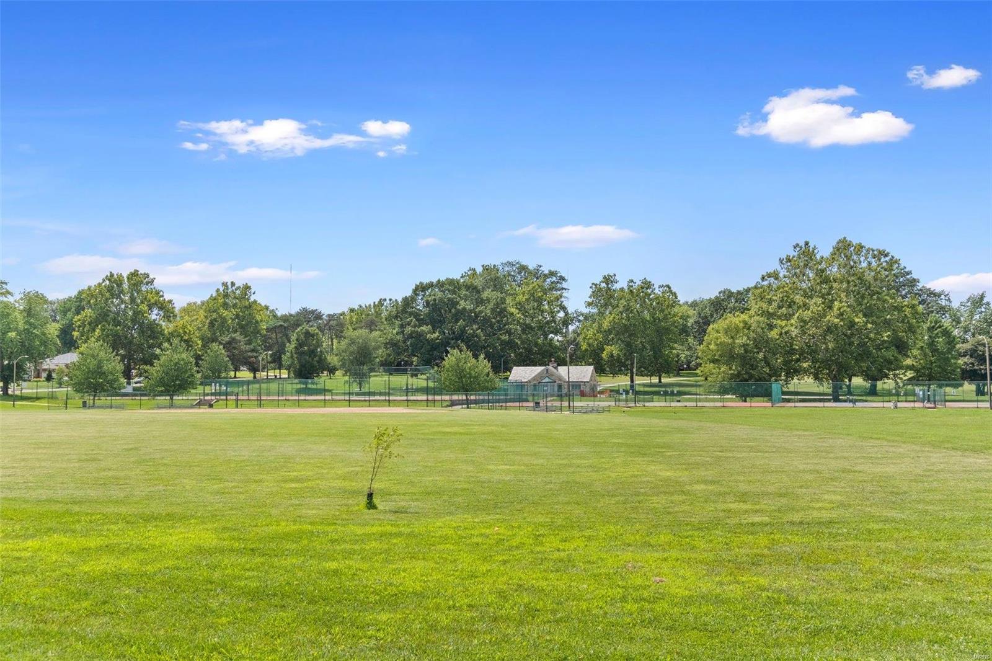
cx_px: 496
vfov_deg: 40.0
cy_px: 330
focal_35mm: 33
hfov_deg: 57.2
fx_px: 909
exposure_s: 1/250
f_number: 7.1
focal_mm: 21.9
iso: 400
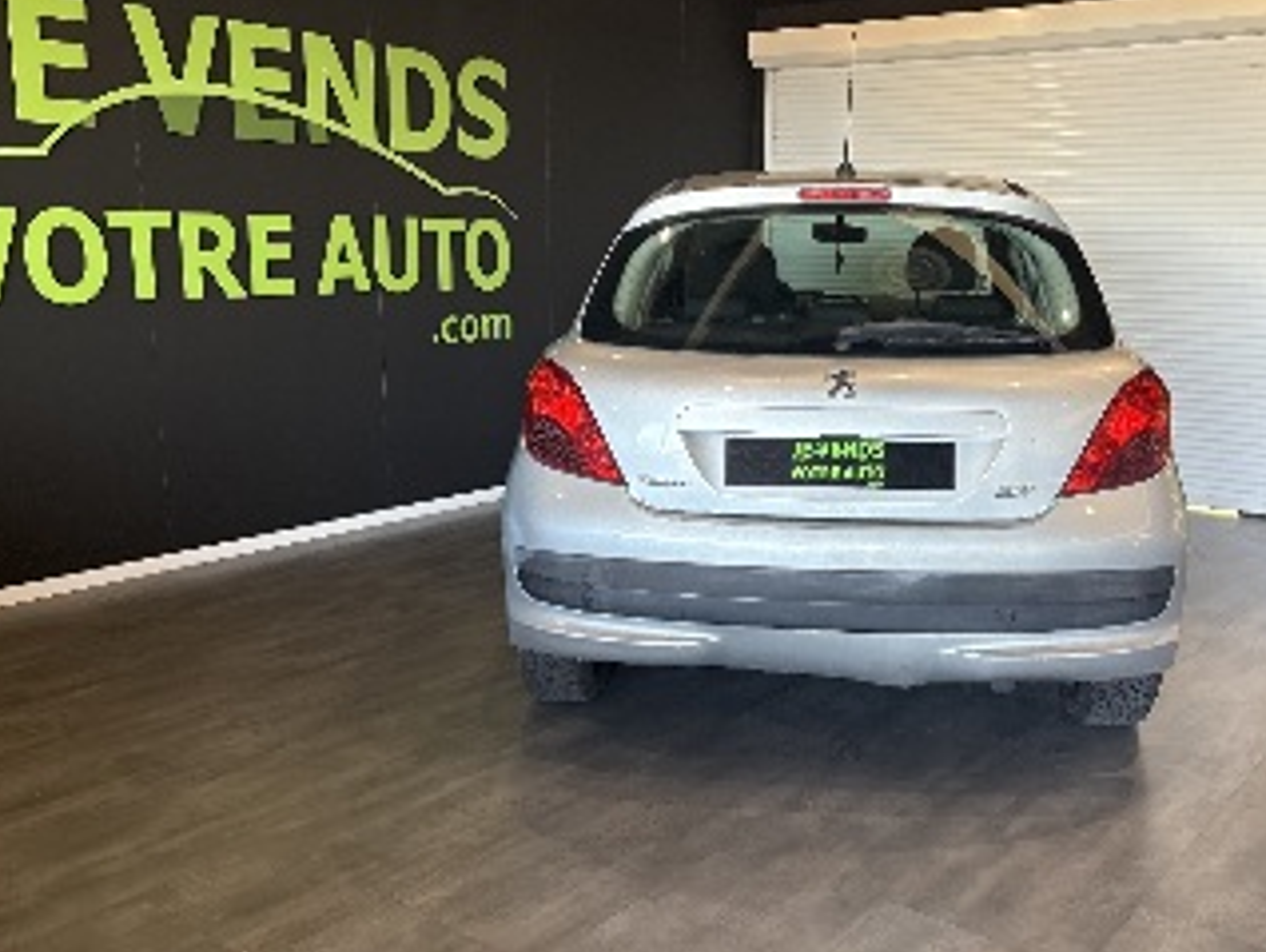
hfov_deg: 53.7
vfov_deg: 41.8
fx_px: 1244
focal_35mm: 34
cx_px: 737
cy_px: 494
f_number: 1.6
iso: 125
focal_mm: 5.96
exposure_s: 1/50
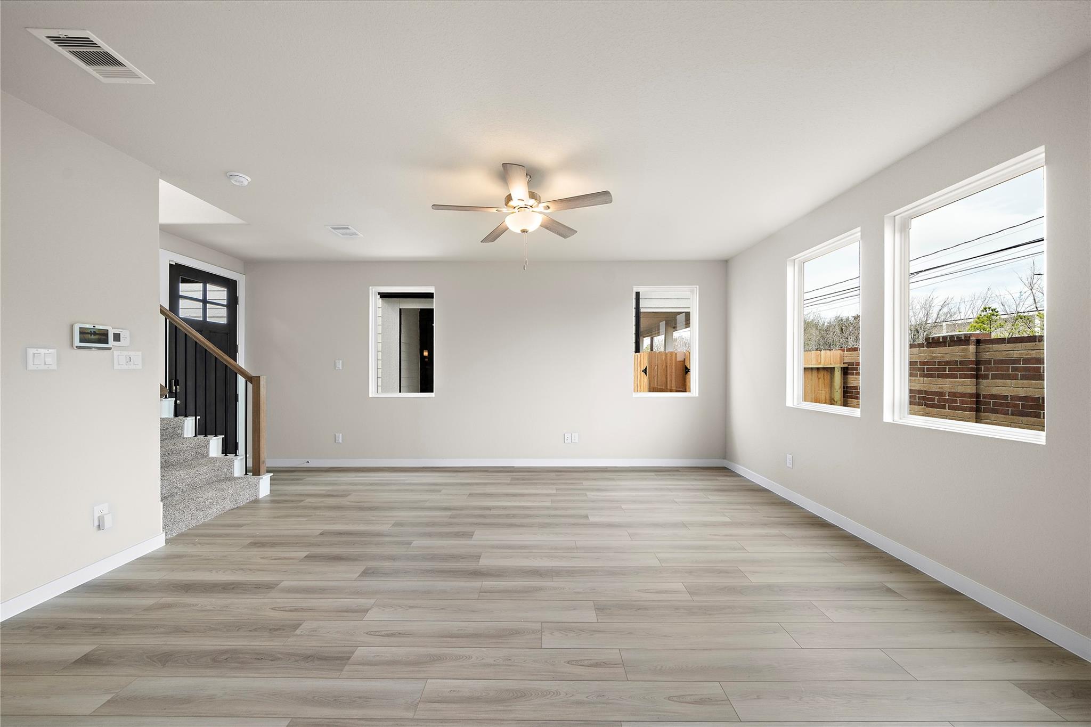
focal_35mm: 12
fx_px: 364
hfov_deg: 112.6
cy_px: 364
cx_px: 546
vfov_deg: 90.0
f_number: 8
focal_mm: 12
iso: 640
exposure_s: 1/100
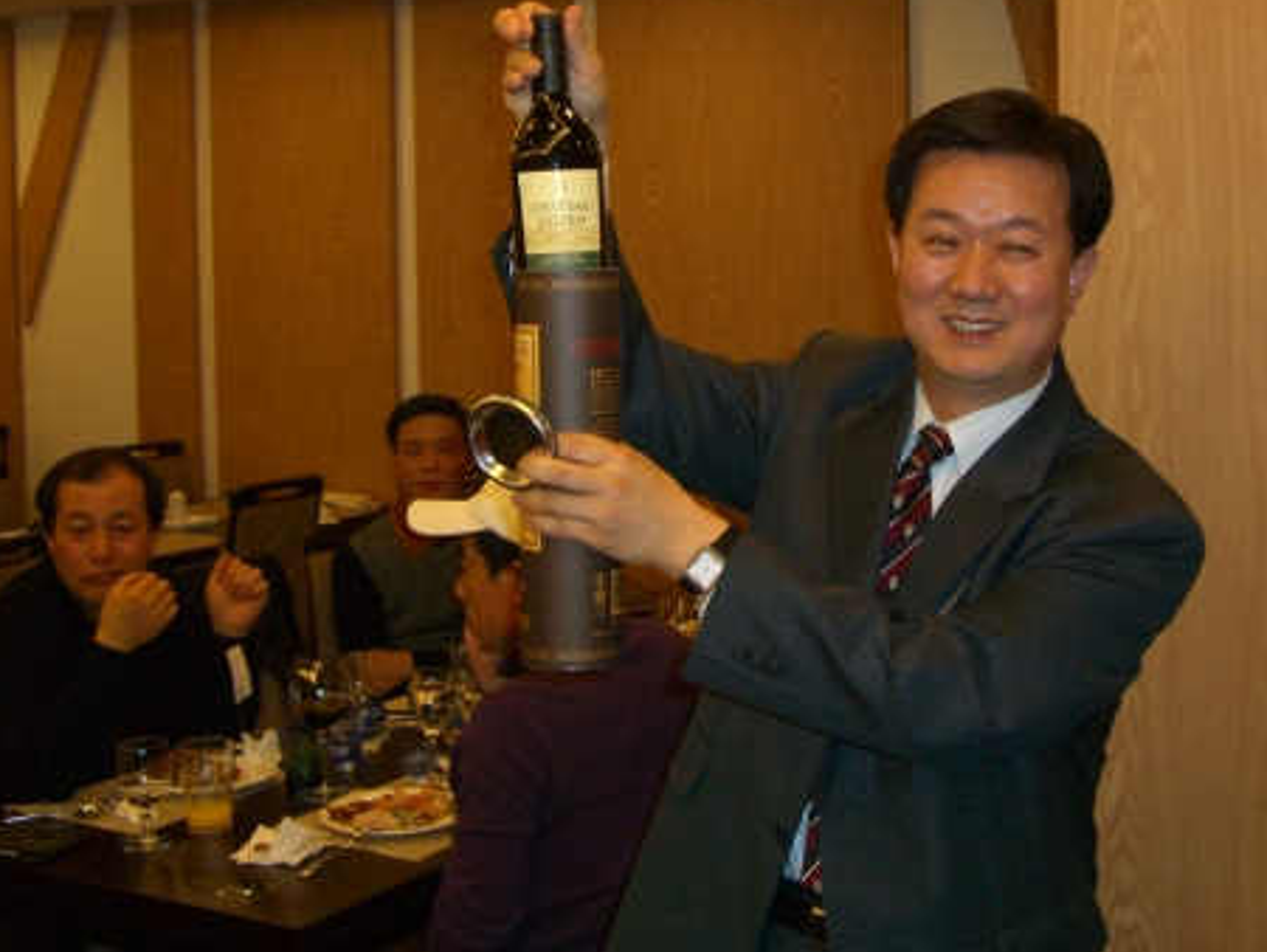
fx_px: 1978
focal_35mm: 54
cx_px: 800
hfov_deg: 35.3
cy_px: 321
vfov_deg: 26.9
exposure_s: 1/30
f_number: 2.8
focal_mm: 7.9
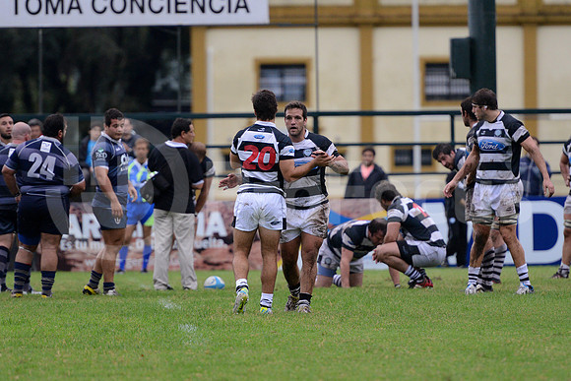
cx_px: 286
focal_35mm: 280
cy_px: 190
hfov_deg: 7.4
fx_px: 4442
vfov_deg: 4.9
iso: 3200
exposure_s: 1/500
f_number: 4
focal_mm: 280
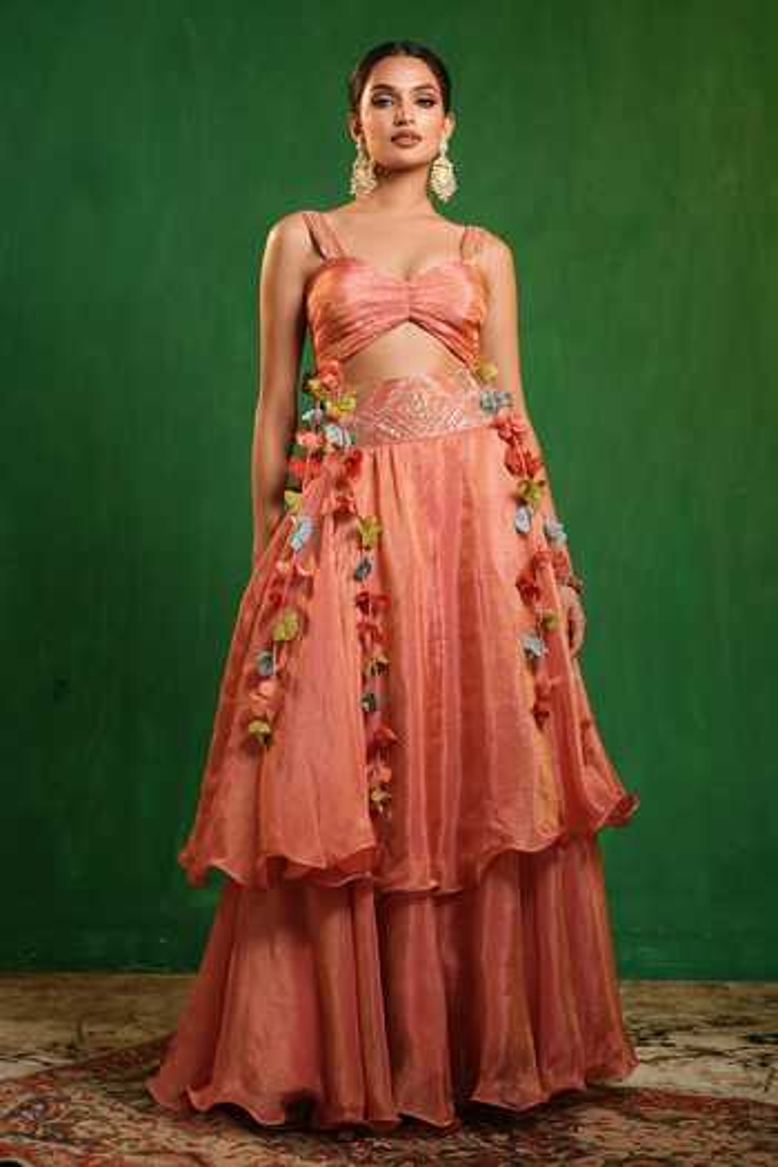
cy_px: 584
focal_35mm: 50
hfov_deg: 27.0
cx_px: 389
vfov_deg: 39.6
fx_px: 1621
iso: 400
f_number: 2.8
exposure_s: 1/160
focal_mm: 50
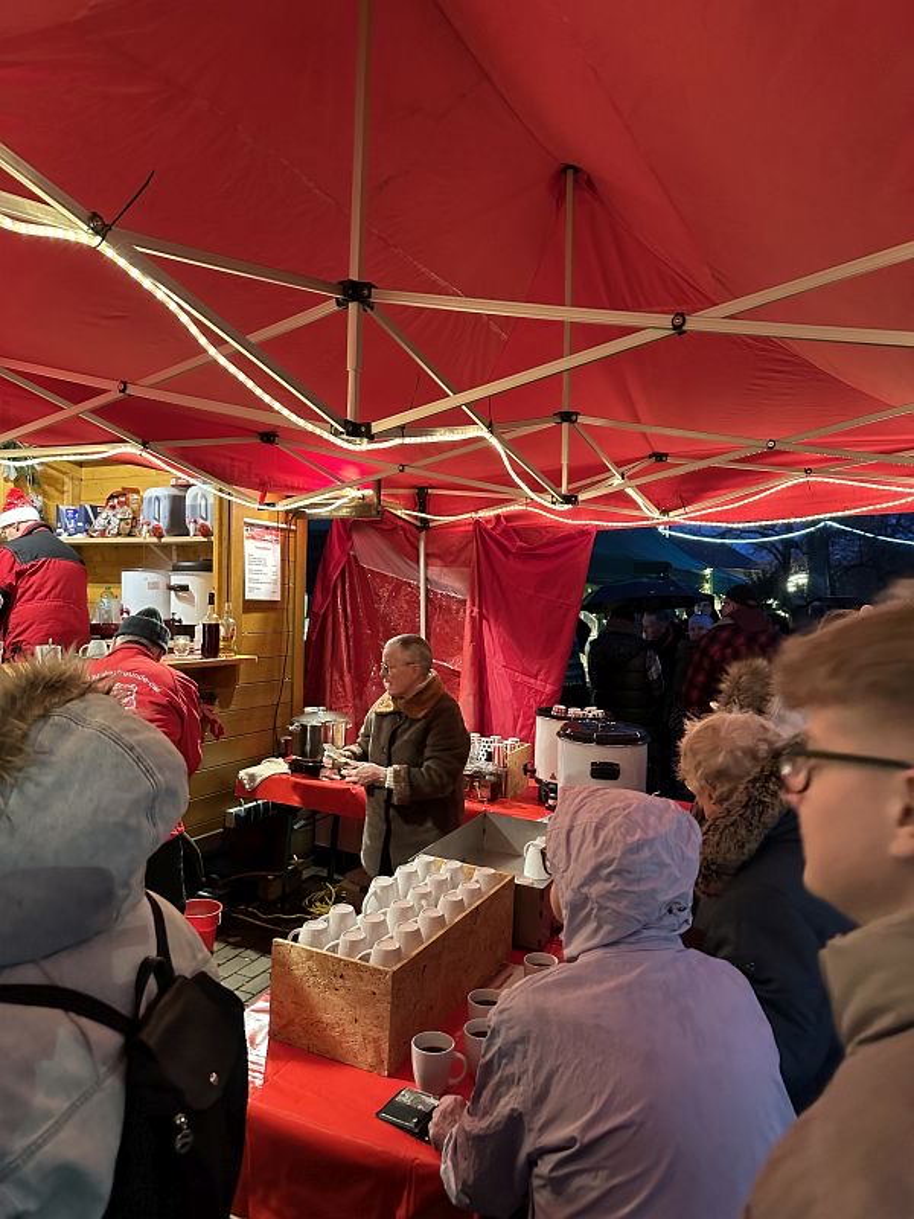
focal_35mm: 24
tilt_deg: -1.6
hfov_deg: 56.8
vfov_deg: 71.6
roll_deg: +0.4
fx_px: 845
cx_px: 457
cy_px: 610
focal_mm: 6.86
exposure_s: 1/33
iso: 800
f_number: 1.78
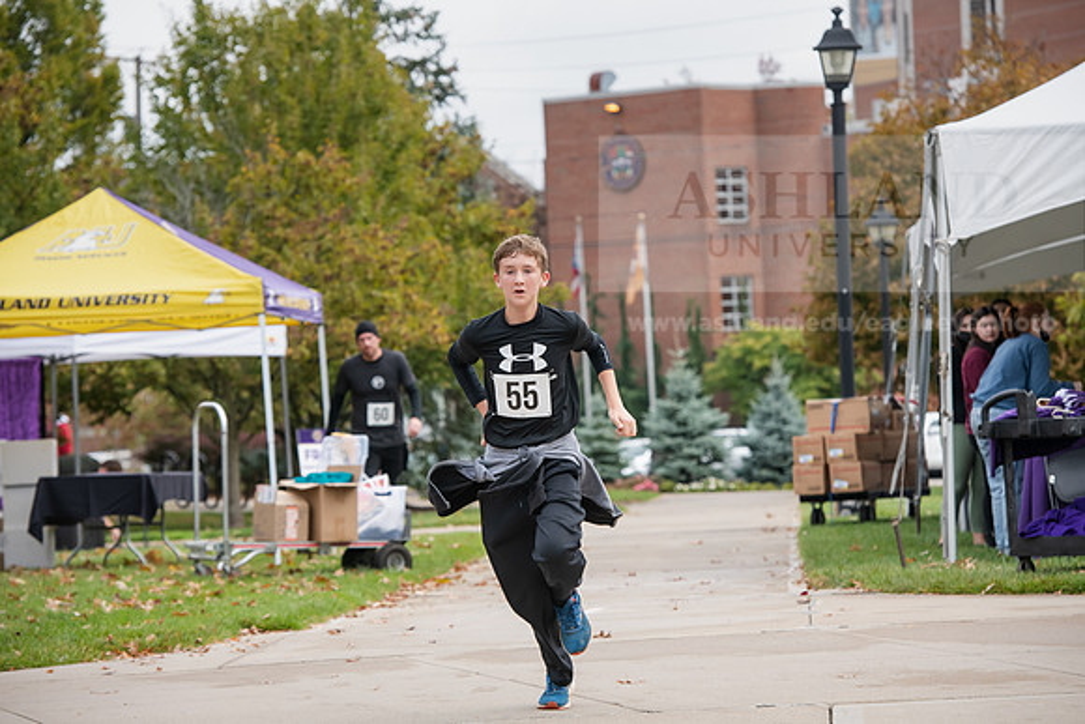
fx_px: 4220
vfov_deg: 9.8
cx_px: 542
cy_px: 362
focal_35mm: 140
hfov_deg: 14.7
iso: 500
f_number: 5.6
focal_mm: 140
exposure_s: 1/500
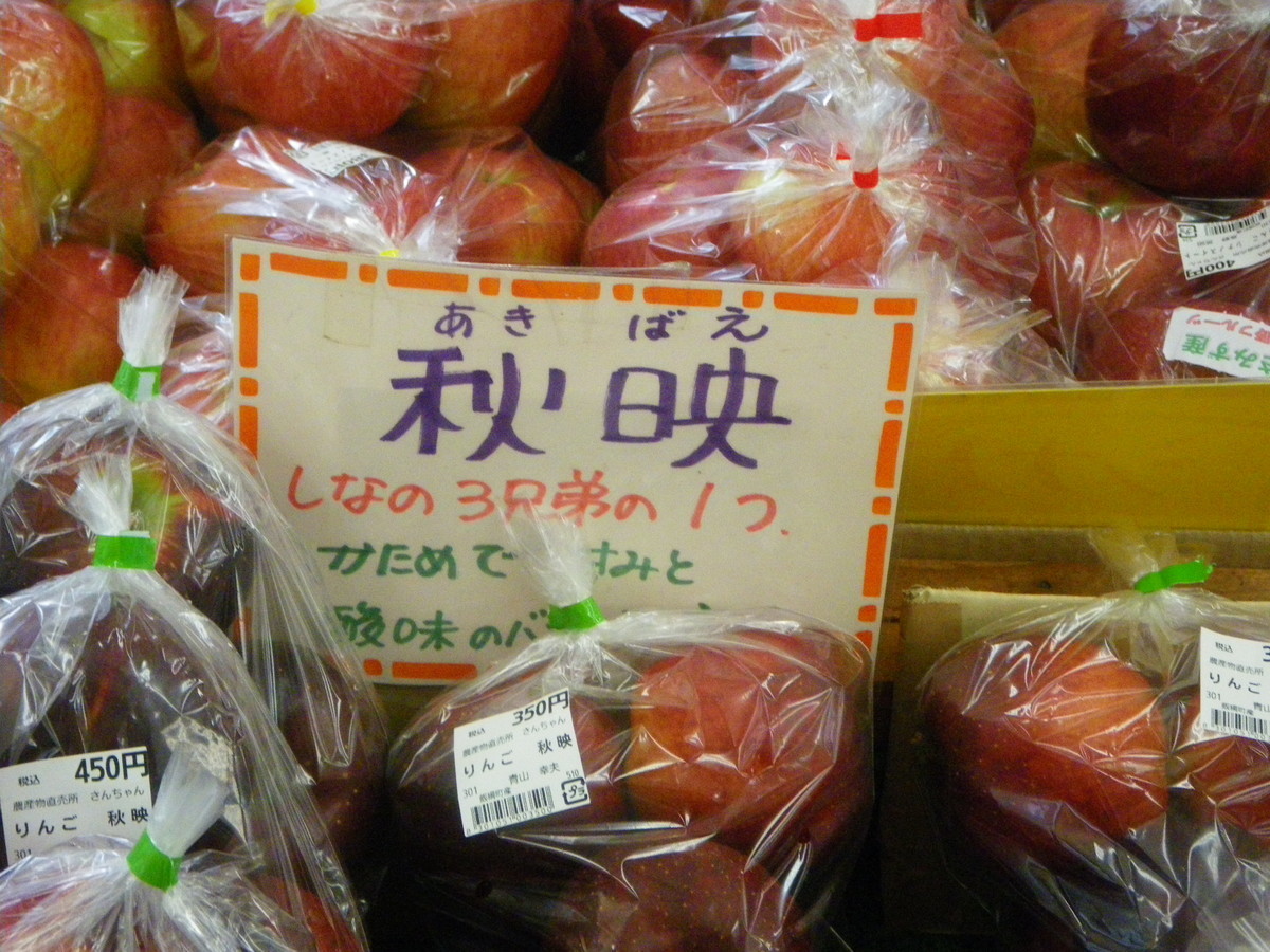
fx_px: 2825
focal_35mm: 77
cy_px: 476
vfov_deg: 19.1
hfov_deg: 25.3
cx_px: 635
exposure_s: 1/100
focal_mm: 13.7
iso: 640
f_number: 4.8
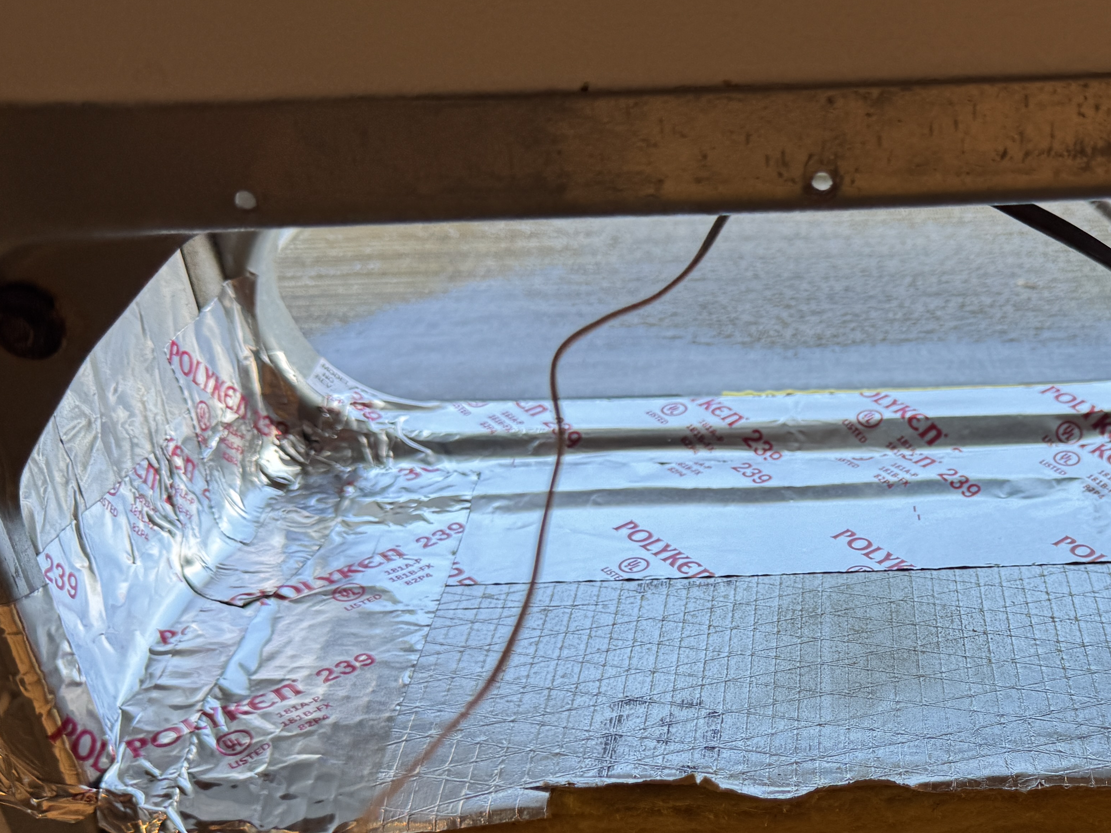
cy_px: 656
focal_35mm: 44
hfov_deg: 41.1
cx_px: 890
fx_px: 1412
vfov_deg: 32.1
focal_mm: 6.76
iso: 64
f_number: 1.78
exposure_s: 1/121
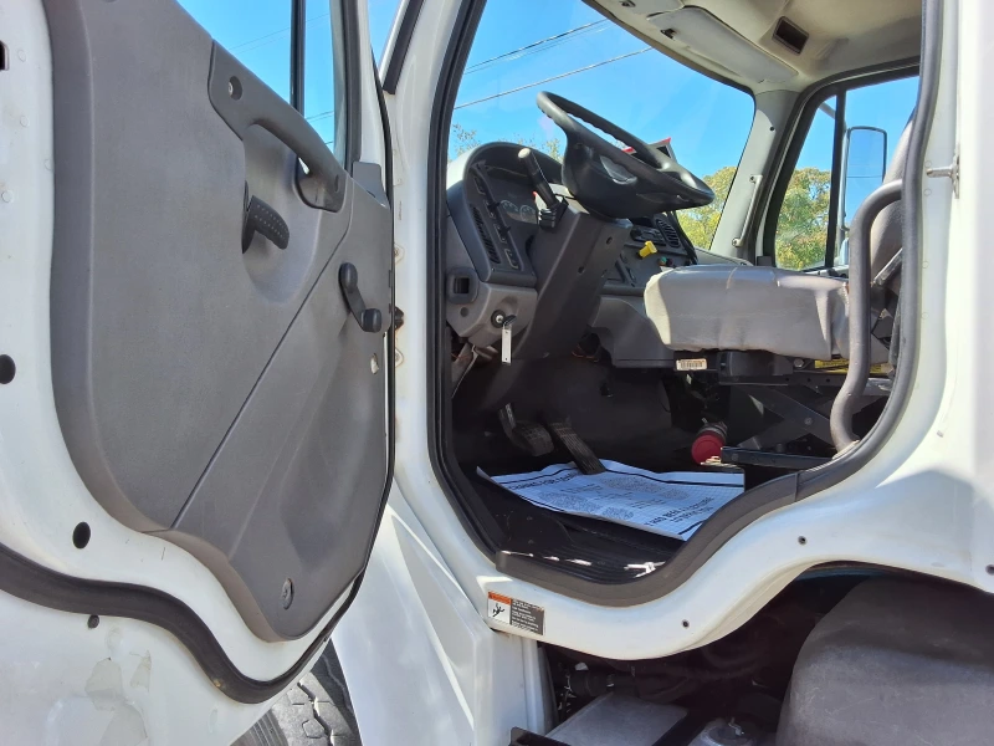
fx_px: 804
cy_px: 373
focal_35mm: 28
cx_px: 497
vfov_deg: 49.7
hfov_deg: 63.4
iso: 32
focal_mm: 2.91
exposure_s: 1/623
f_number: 1.9
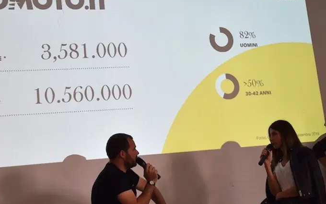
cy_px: 64
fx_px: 648
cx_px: 153
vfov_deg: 17.8
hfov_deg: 28.2
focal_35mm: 73
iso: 560
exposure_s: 1/100
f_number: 5.6
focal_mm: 27
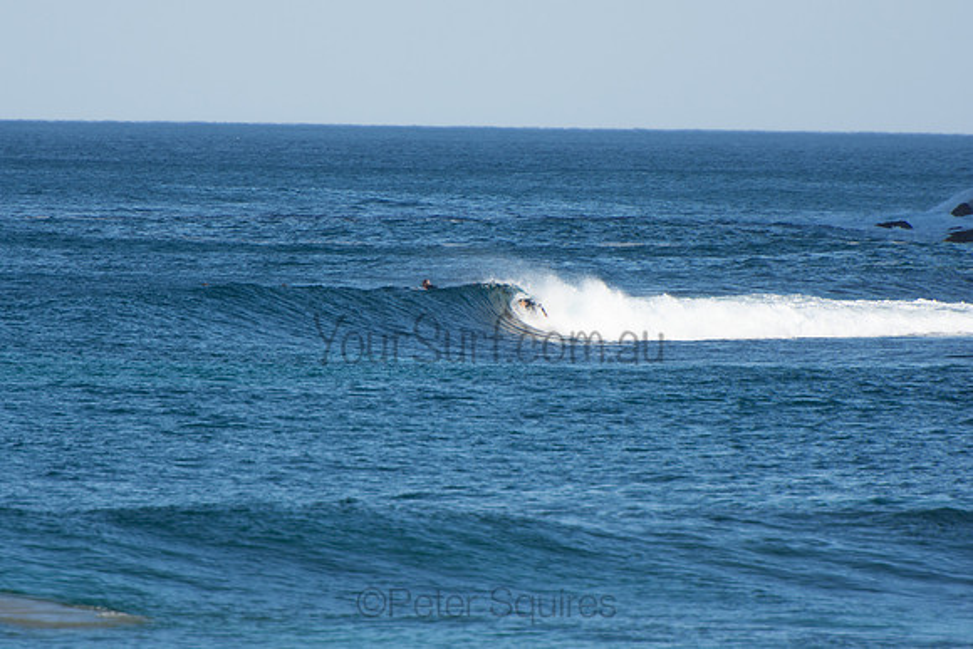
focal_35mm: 600
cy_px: 324
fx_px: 16220
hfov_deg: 3.4
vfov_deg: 2.3
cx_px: 486
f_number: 5.6
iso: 320
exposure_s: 1/1250
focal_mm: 400
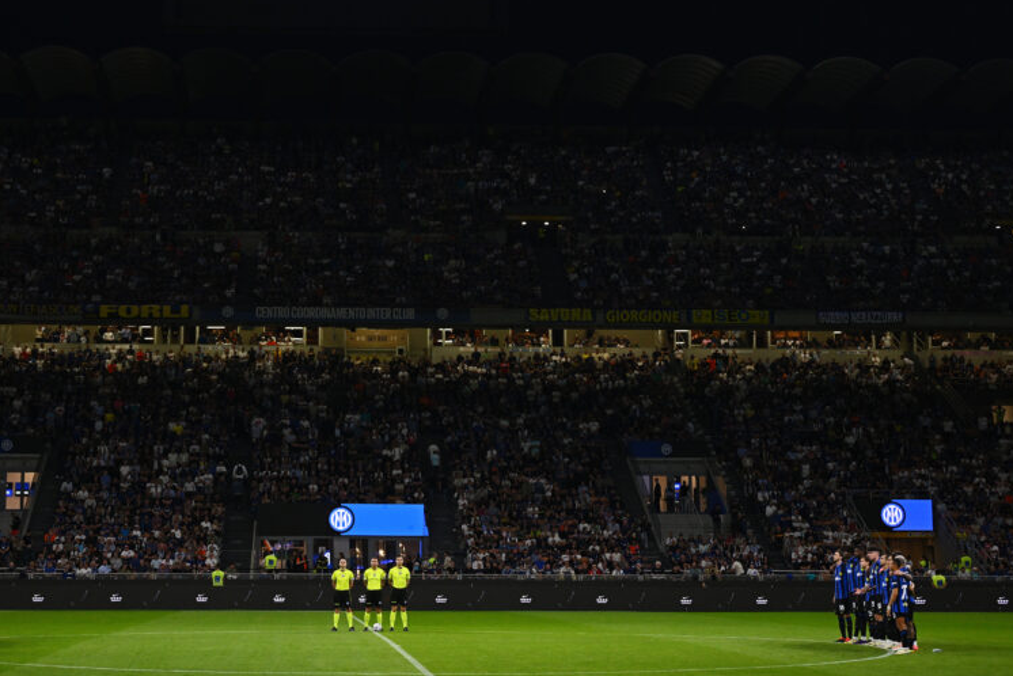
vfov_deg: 23.0
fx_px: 1661
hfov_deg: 33.6
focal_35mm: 59
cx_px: 335
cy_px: 283
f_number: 2.8
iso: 1250
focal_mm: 43
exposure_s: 1/640
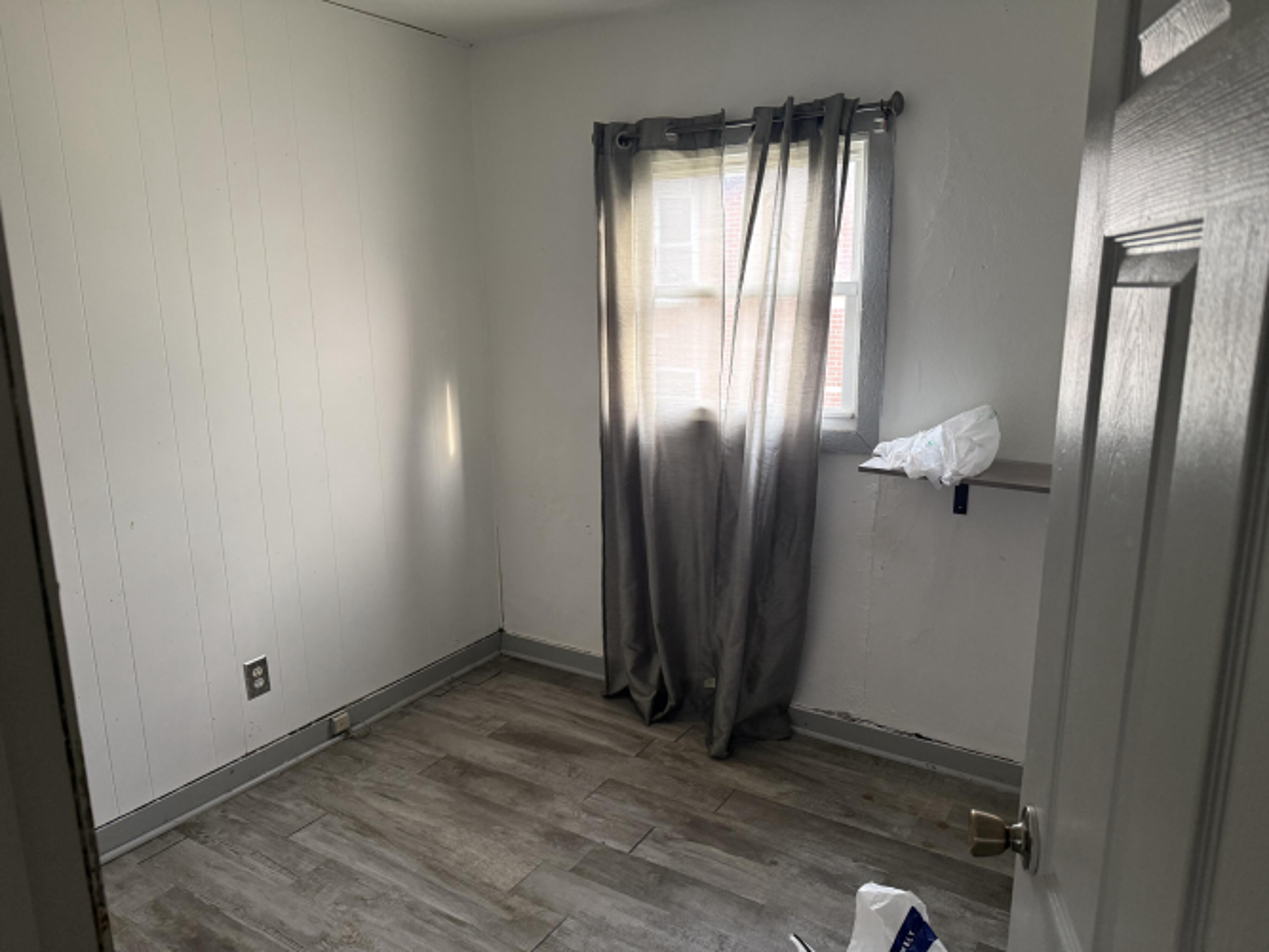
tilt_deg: -11.9
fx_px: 880
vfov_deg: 56.8
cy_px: 476
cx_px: 634
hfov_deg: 71.6
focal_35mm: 24
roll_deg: +0.4
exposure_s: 1/60
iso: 320
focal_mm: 6.76
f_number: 1.78
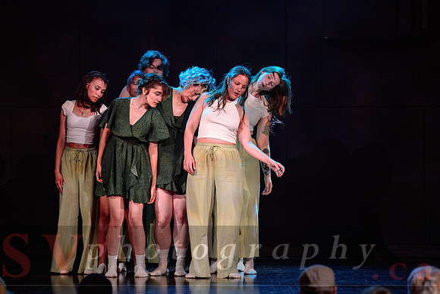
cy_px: 127
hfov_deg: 12.0
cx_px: 220
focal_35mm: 171
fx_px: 2091
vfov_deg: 8.0
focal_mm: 130
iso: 1600
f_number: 2.8
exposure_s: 1/200
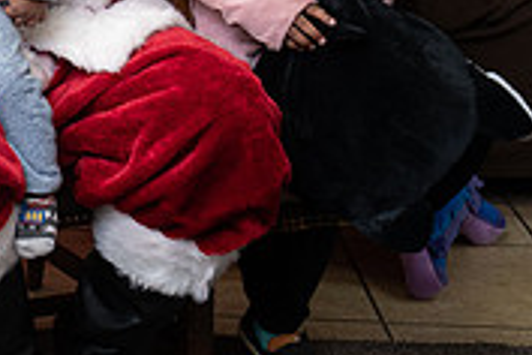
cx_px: -108
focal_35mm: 134
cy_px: -170
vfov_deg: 9.9
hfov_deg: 14.8
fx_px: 1980
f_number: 4.5
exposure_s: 1/80
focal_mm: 41
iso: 640
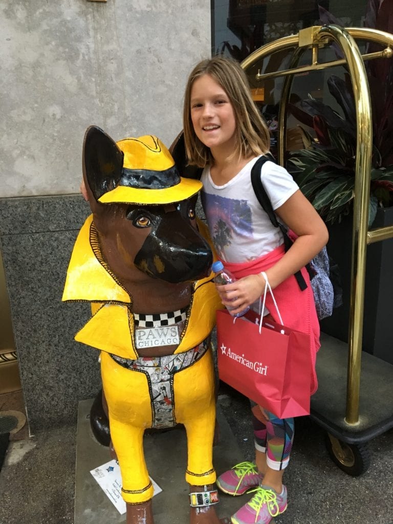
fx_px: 439
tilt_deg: -17.4
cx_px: 196
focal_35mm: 29
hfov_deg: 48.2
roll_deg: +1.7
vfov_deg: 61.7
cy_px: 262
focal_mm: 4.15
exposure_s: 1/30
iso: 160
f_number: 2.2
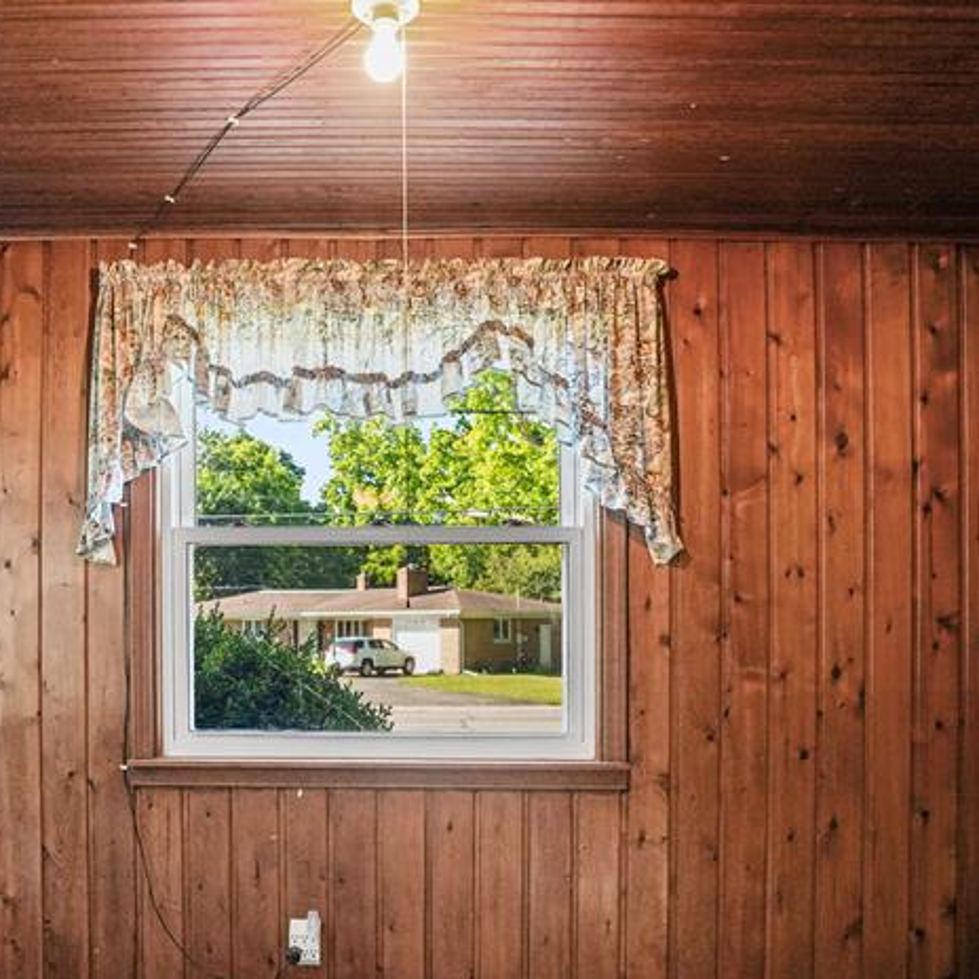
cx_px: 392
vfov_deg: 53.2
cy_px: 635
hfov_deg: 53.7
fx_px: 960
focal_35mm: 30
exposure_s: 1/125
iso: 1600
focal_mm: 16
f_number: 4
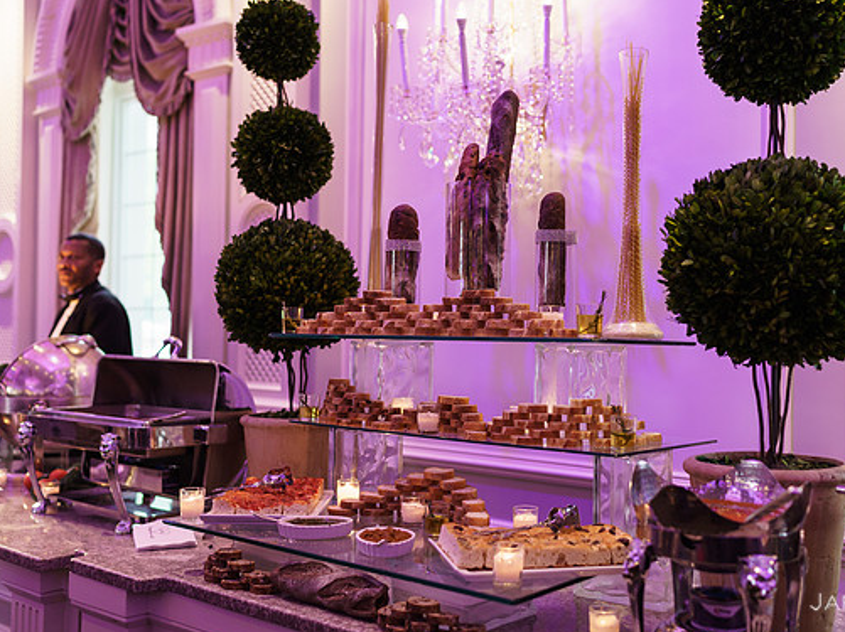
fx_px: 951
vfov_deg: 36.8
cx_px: 482
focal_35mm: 39
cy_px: 321
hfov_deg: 47.8
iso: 640
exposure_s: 1/125
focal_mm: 35
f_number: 2
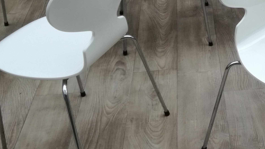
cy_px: 24
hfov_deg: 30.2
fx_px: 457
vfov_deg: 18.3
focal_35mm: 65
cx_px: 262
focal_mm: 3.79
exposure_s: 1/100
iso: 64
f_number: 2
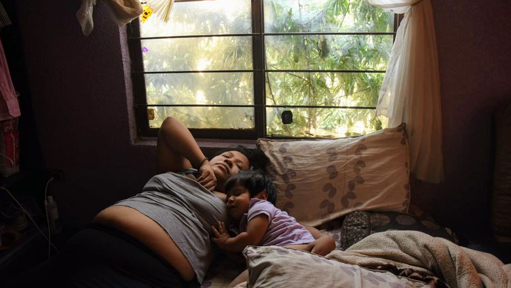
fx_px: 393
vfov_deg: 40.2
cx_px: 259
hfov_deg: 66.1
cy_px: 139
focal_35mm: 29
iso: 400
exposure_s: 1/50
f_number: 4
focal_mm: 18
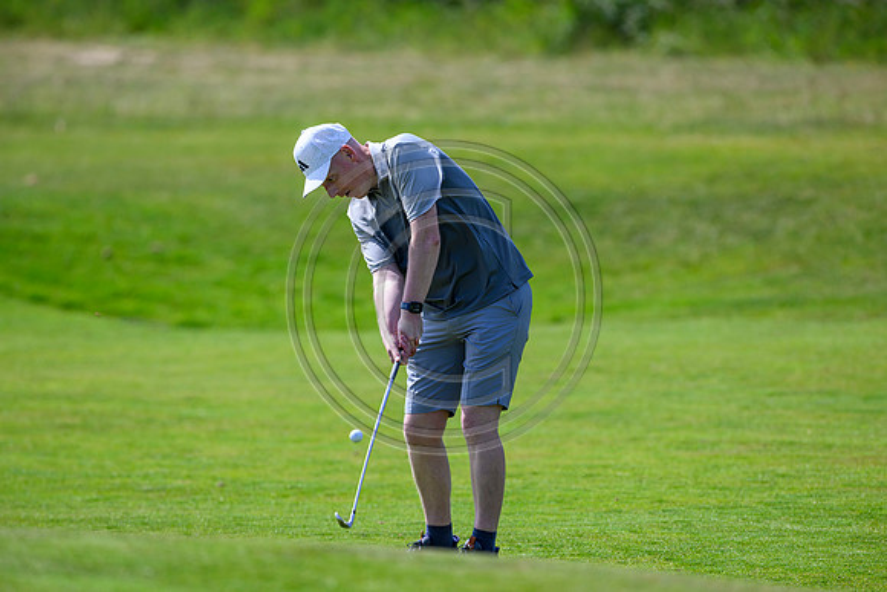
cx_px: 444
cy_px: 296
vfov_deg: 3.4
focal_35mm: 400
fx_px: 9857
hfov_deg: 5.2
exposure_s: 1/3200
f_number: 4
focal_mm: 400
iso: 500
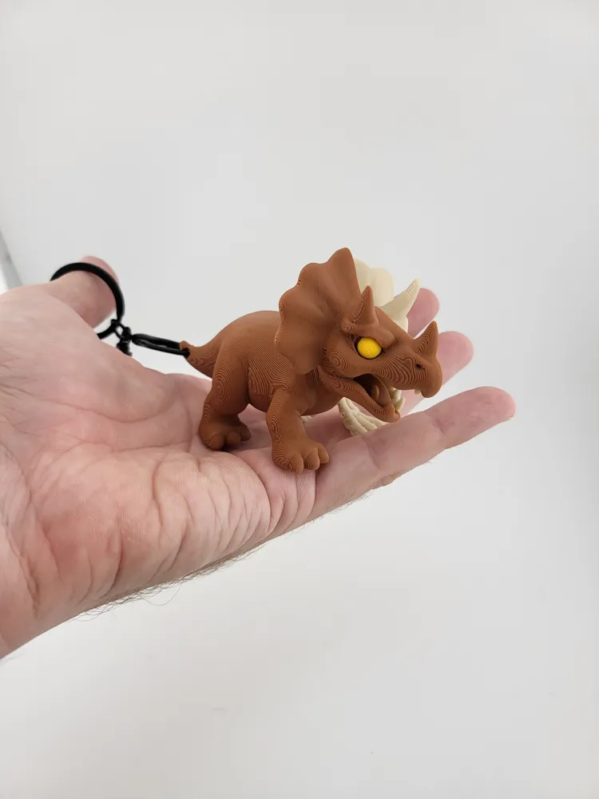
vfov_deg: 71.6
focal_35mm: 24
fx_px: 554
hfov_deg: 56.8
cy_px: 400
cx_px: 300
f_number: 1.8
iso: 40
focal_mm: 5
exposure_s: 1/71.3
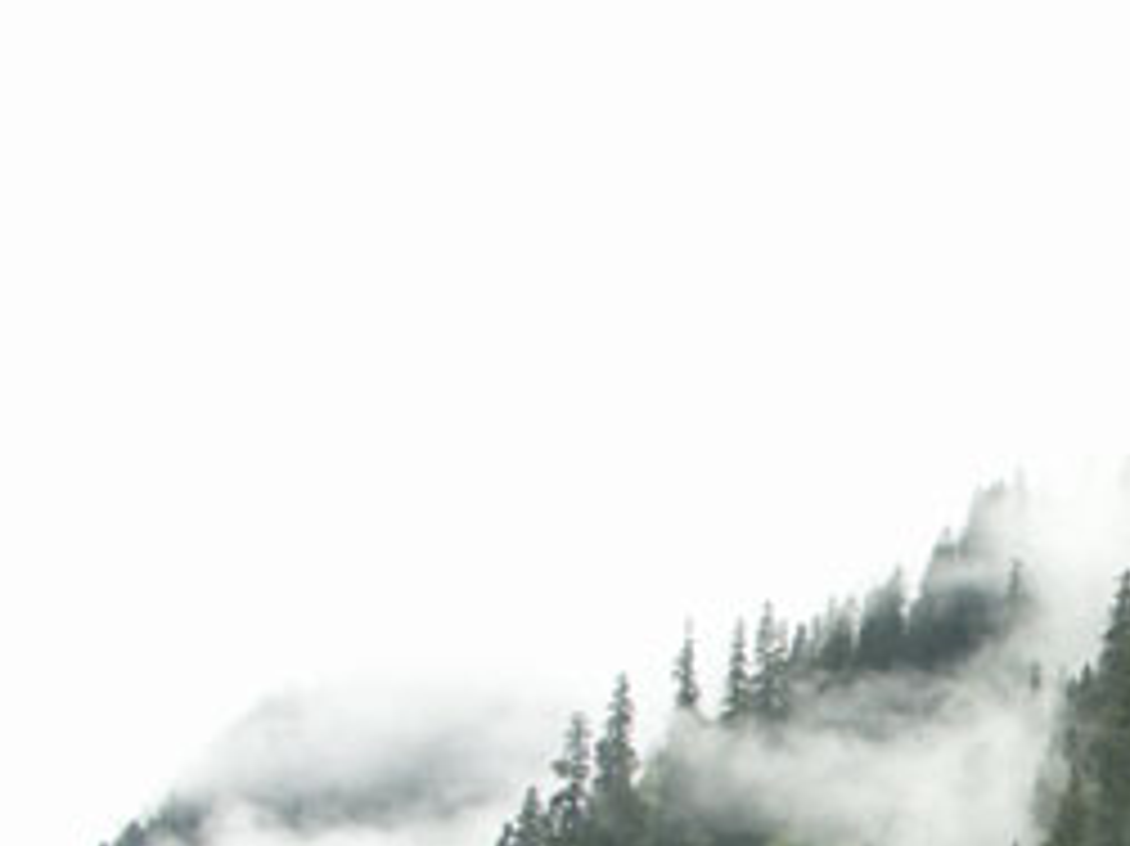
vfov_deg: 12.1
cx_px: 1508
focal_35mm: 118
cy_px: 1156
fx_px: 3850
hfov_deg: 15.8
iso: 100
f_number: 5
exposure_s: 1/200
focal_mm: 9.67
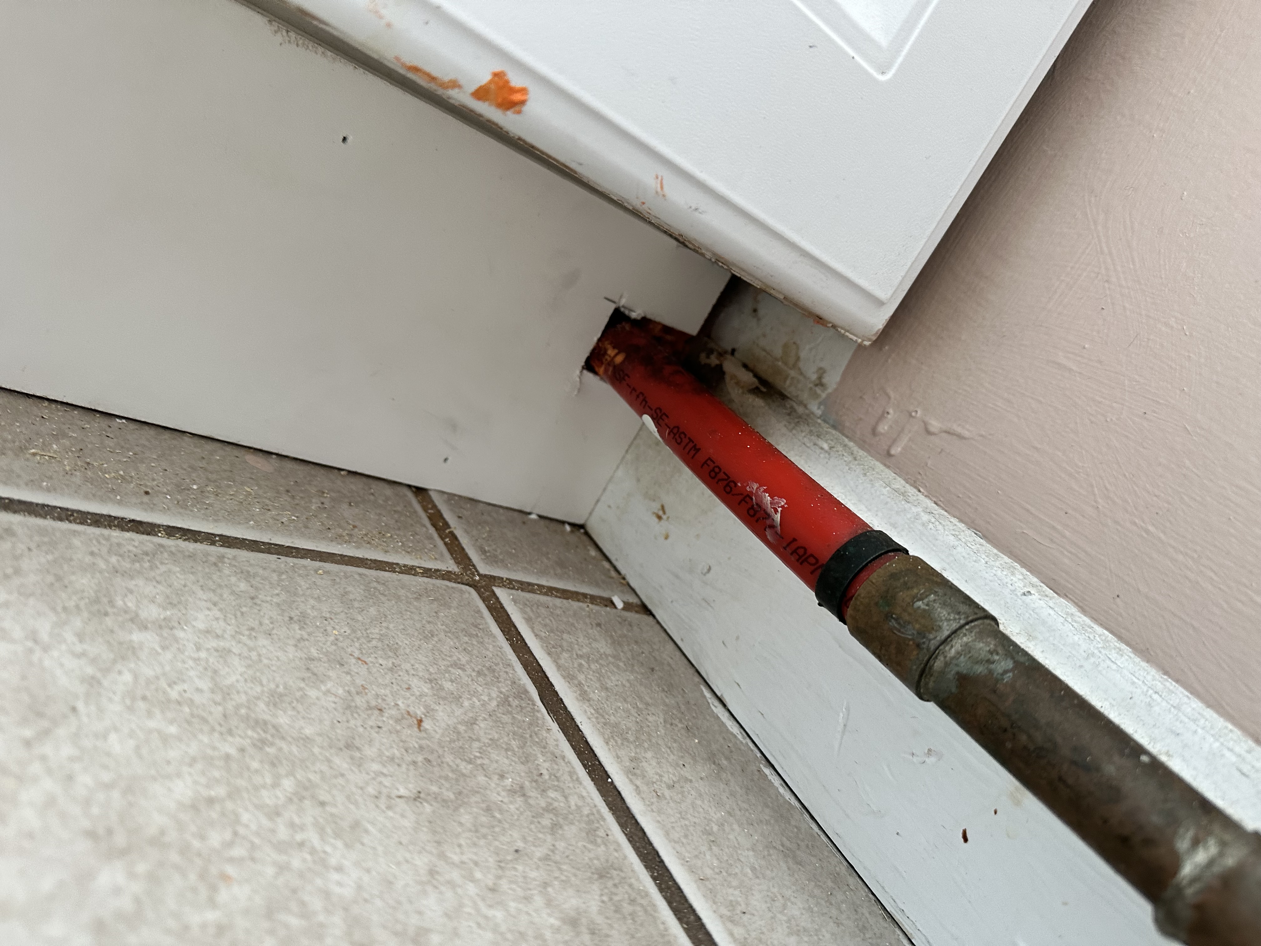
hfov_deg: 71.6
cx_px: 630
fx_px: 874
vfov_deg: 56.8
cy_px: 473
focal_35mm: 24
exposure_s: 1/121
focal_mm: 6.86
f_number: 1.78
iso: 200
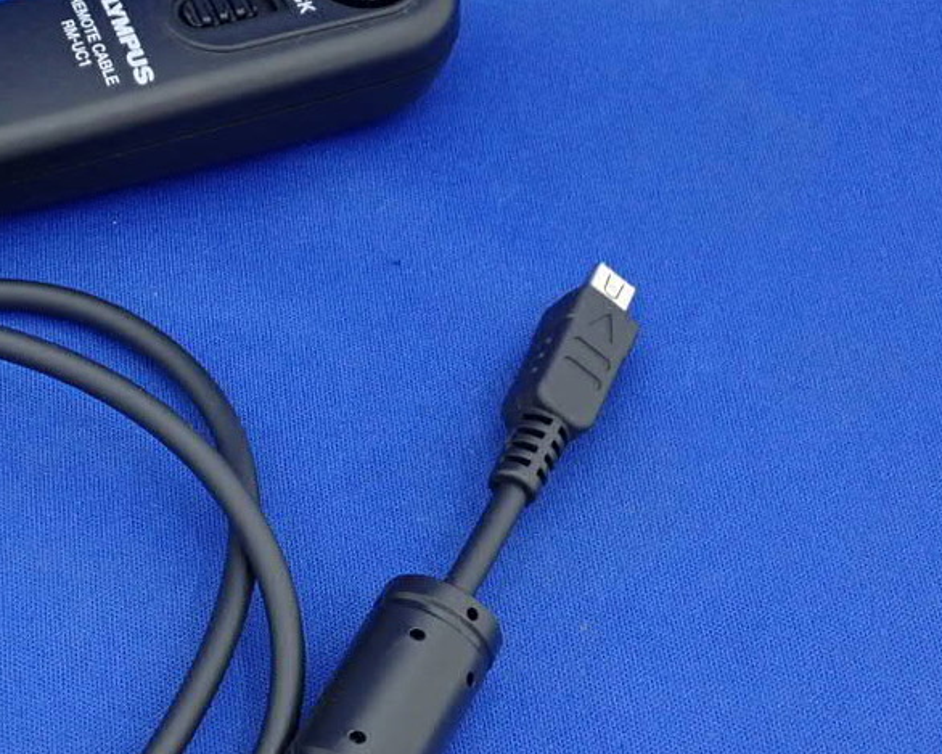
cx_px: 0
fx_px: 2119
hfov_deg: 24.0
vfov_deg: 20.1
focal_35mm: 76
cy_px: 465
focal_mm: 6.83
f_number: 2.7
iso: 320
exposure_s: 1/40
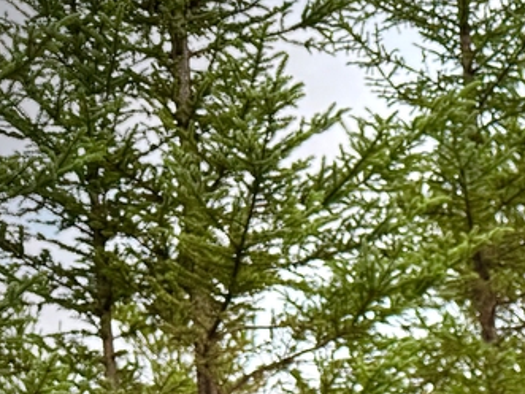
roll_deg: +5.1
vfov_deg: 14.9
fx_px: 1319
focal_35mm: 87
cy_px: 693
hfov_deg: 18.9
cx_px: 860
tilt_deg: +0.5
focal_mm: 6.76
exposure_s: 1/2252
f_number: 1.78
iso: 80
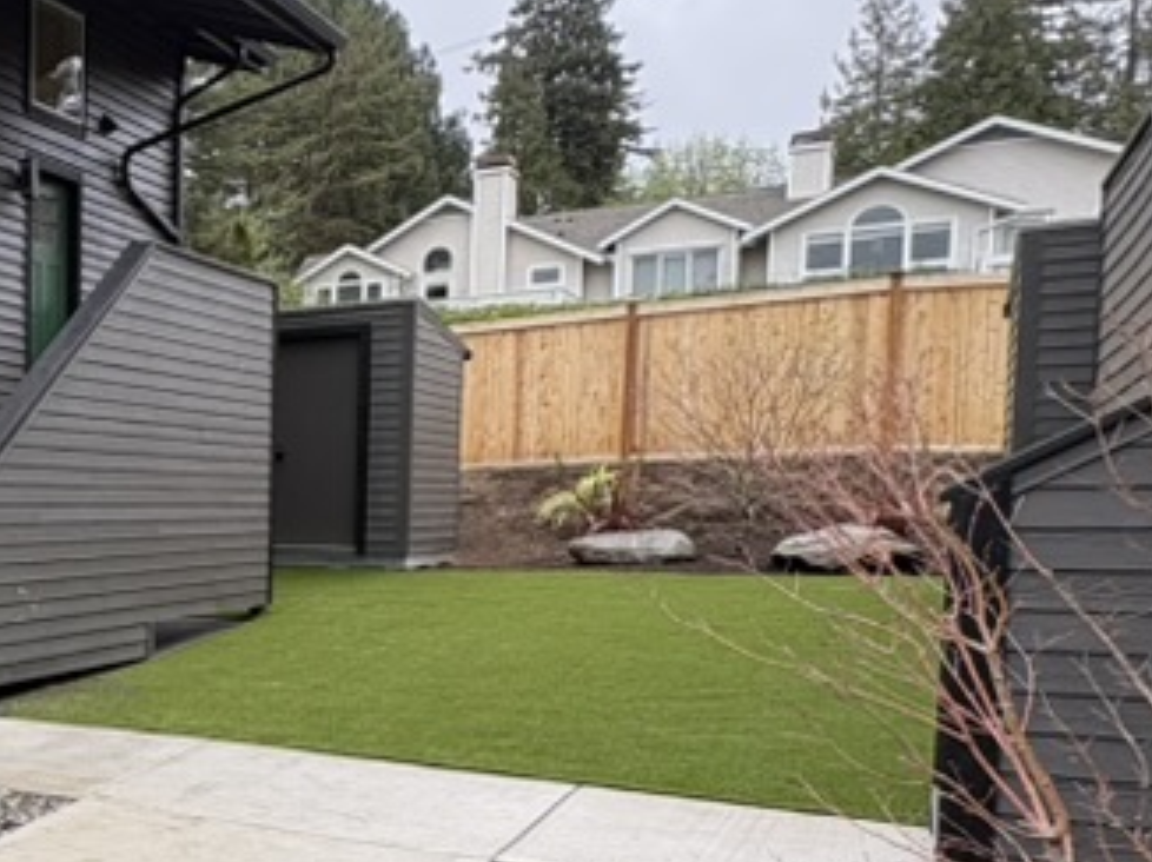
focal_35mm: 44
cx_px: -350
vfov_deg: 32.4
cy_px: 604
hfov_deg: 32.3
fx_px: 1463
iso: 40
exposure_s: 1/190
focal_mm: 2.22
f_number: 2.2
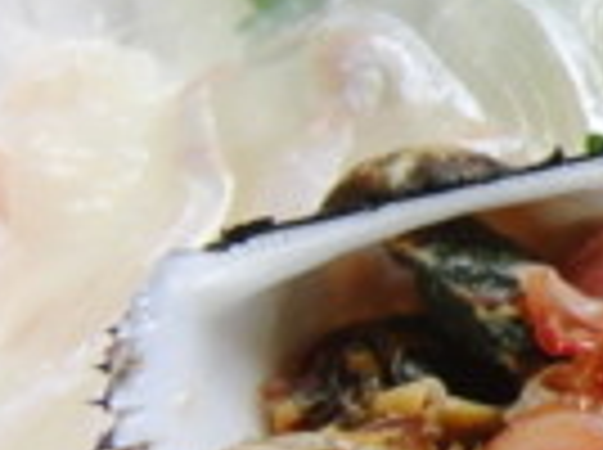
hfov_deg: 17.0
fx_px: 1756
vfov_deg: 14.6
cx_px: 981
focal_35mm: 101
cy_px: 230
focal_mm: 5.2
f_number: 3.5
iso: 400
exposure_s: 1/15
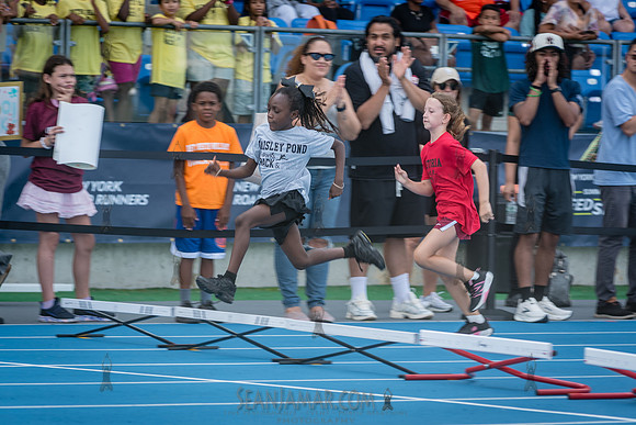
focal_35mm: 225
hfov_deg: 9.2
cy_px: 254
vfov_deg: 6.1
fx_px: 3973
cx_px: 308
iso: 160
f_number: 5.6
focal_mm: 185
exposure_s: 1/200
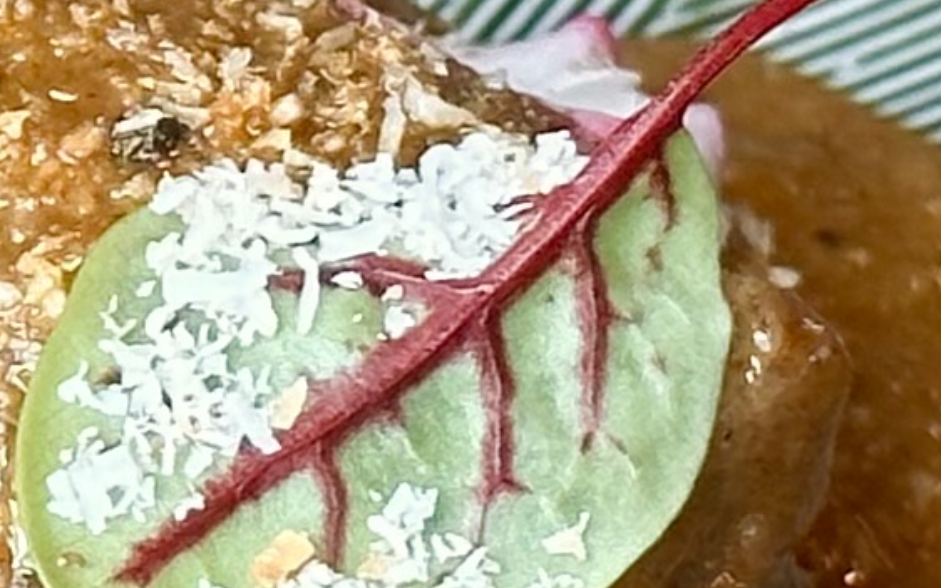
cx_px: 147
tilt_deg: -35.9
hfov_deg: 5.7
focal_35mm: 365
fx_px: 9359
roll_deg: -1.0
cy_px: 99
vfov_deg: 3.6
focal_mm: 6.86
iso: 50
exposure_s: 1/60
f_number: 1.78
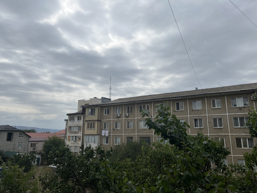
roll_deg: +0.1
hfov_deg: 67.3
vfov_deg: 53.1
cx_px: 128
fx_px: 193
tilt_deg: +11.5
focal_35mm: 26
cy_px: 96
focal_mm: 5.7
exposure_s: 1/9434
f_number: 1.5
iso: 50
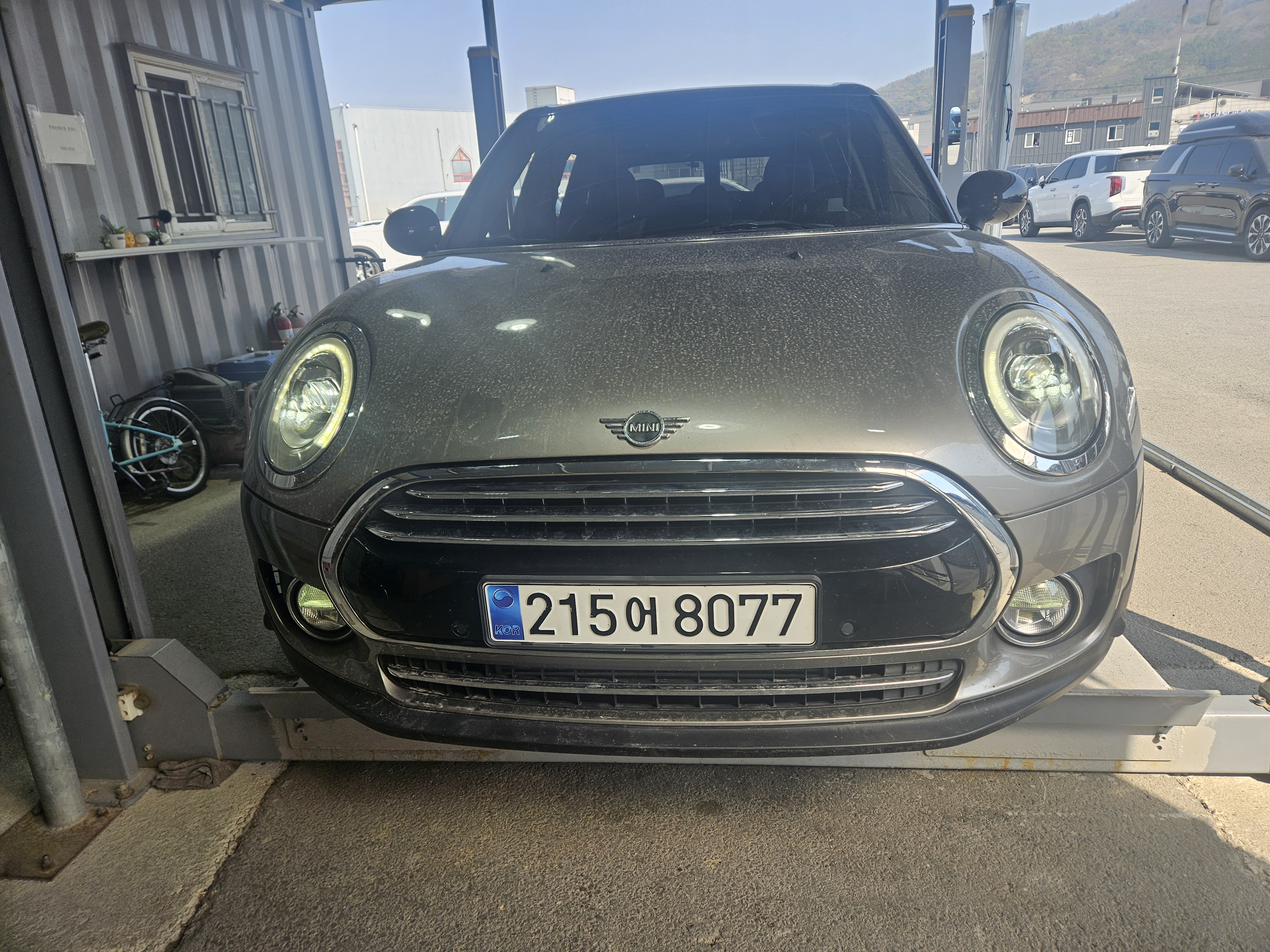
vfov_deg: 58.9
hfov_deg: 73.9
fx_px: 844
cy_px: 476
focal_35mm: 23
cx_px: 635
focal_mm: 5.4
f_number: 1.8
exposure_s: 1/421
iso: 25
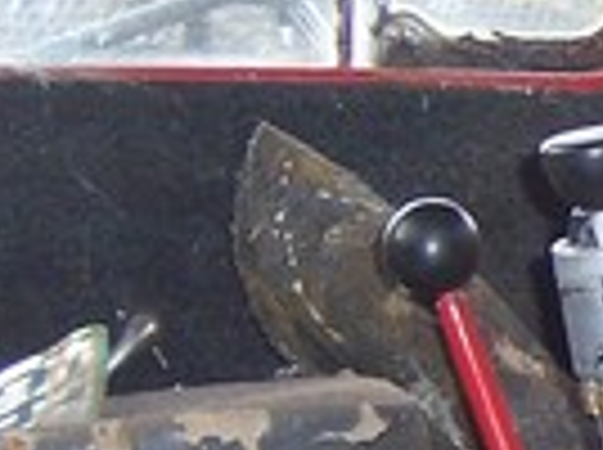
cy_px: 252
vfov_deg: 6.9
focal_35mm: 215
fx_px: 3739
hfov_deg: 8.9
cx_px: 1053
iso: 125
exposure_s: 1/60
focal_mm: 6.2
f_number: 2.8
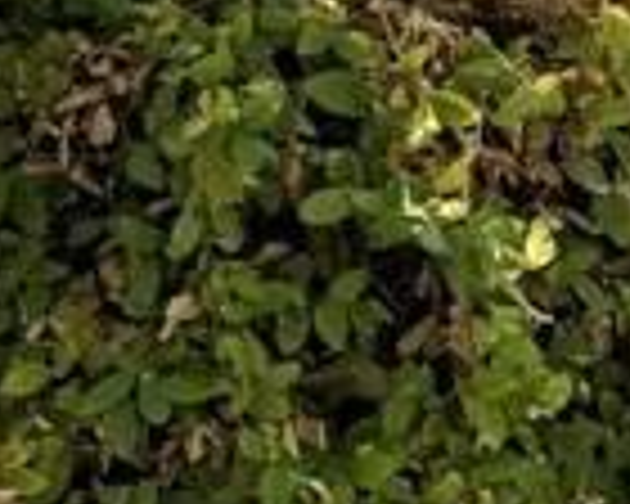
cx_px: 1539
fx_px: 3188
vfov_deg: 8.4
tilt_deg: -8.5
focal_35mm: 171
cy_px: 1134
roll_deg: +0.8
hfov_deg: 9.9
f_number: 1.78
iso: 100
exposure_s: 1/2299
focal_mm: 6.76
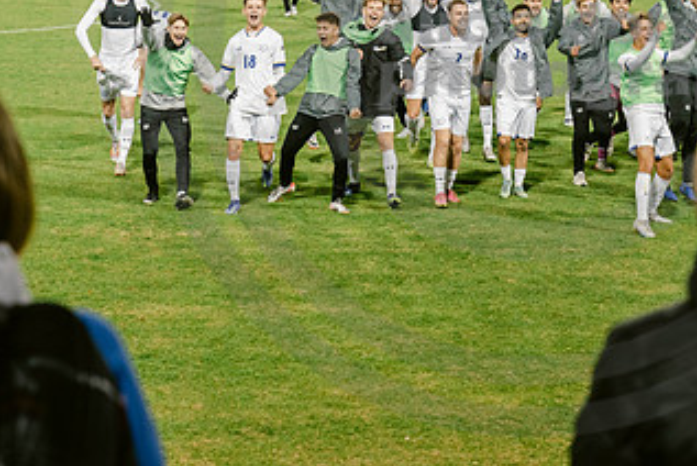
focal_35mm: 128
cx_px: 532
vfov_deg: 10.7
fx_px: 2480
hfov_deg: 15.9
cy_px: 47
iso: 2000
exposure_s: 1/160
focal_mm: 70
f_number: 5
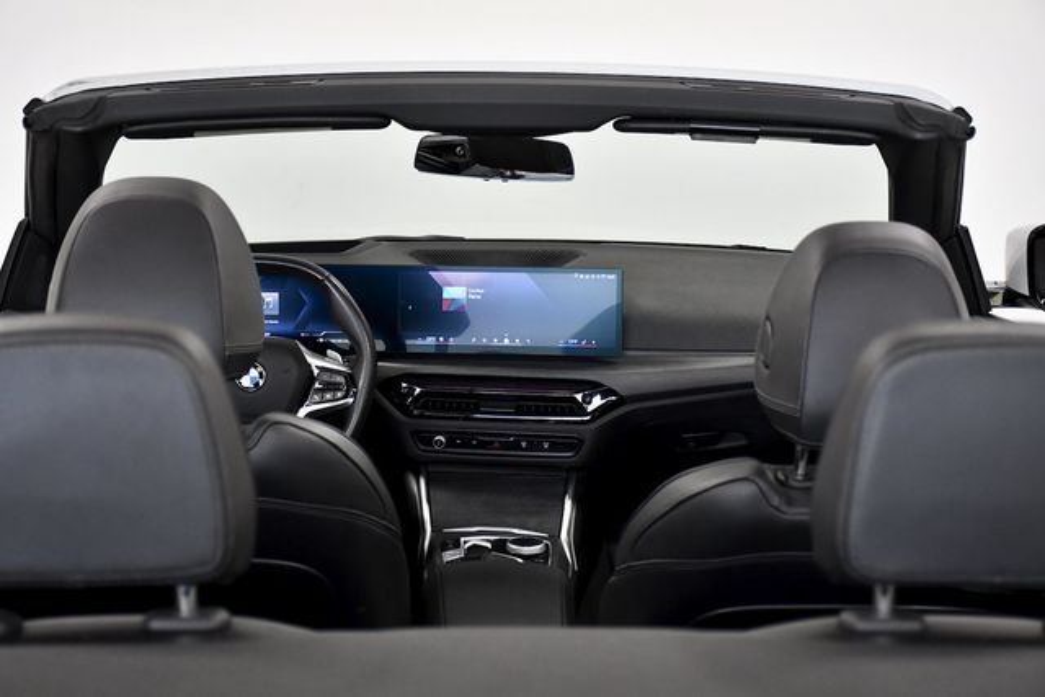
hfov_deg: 33.4
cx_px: 522
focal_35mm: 60
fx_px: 1742
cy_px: 348
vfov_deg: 22.6
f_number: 4.5
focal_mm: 40
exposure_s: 1/500
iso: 2500
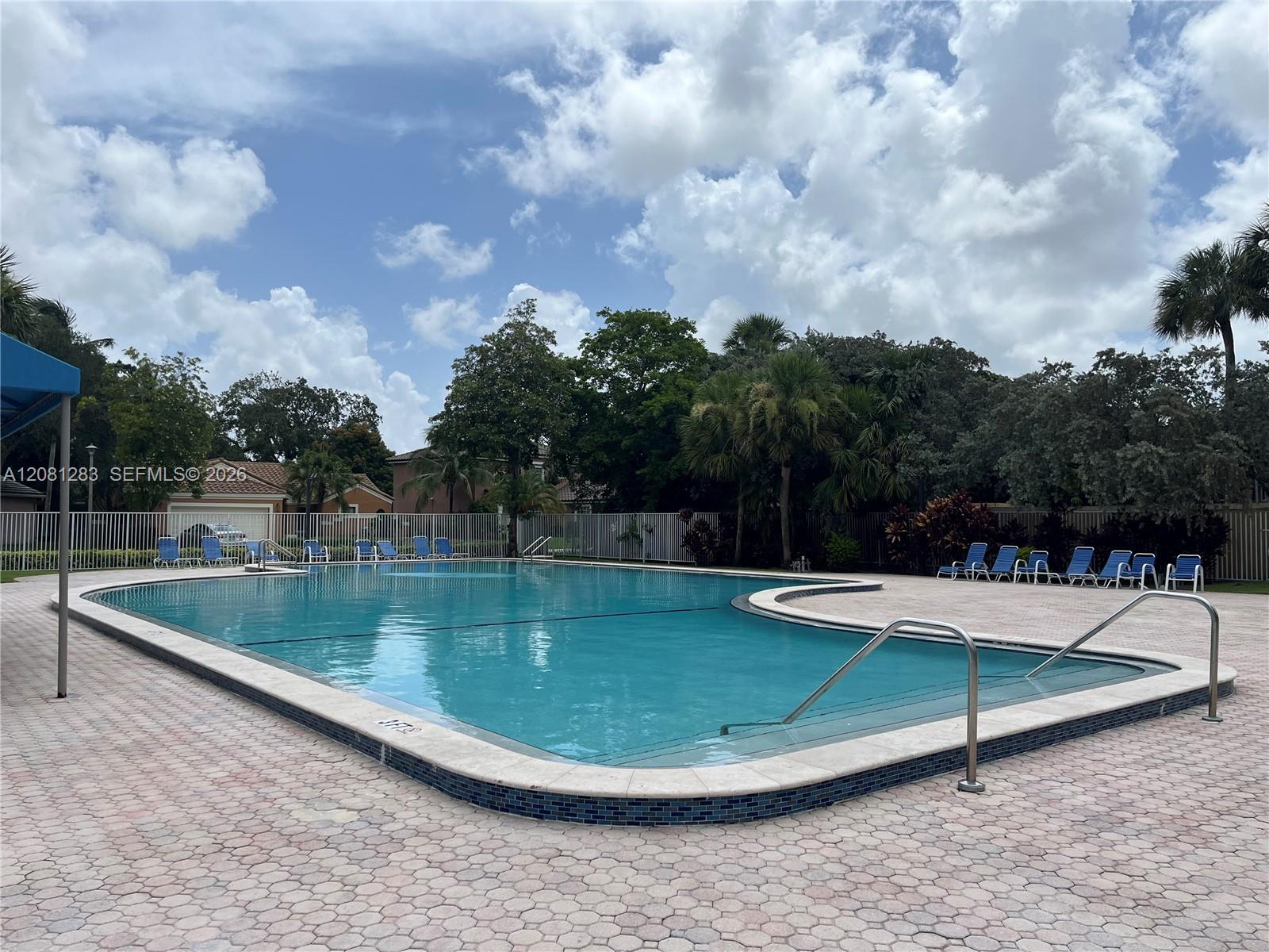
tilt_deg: +3.2
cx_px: 634
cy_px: 476
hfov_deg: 67.3
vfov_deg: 53.1
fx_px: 953
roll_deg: +0.1
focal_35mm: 26
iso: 50
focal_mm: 5.1
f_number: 1.6
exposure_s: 1/6494
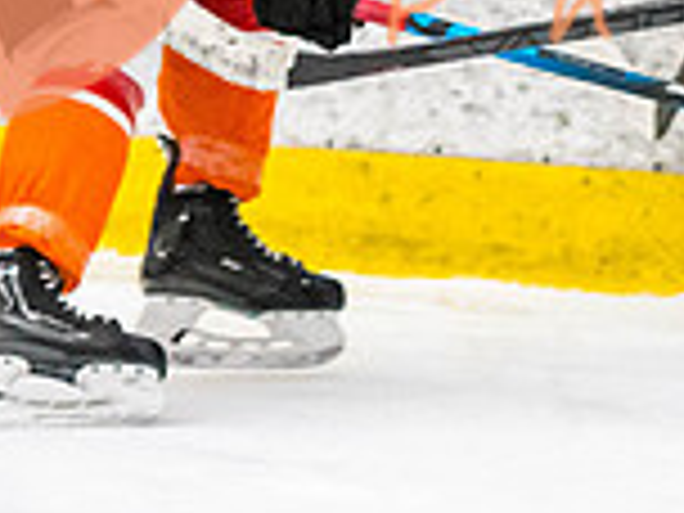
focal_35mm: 748
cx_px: 1042
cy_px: -171
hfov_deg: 2.6
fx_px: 14780
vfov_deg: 2.0
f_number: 2.8
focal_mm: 100
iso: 2000
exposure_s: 1/640
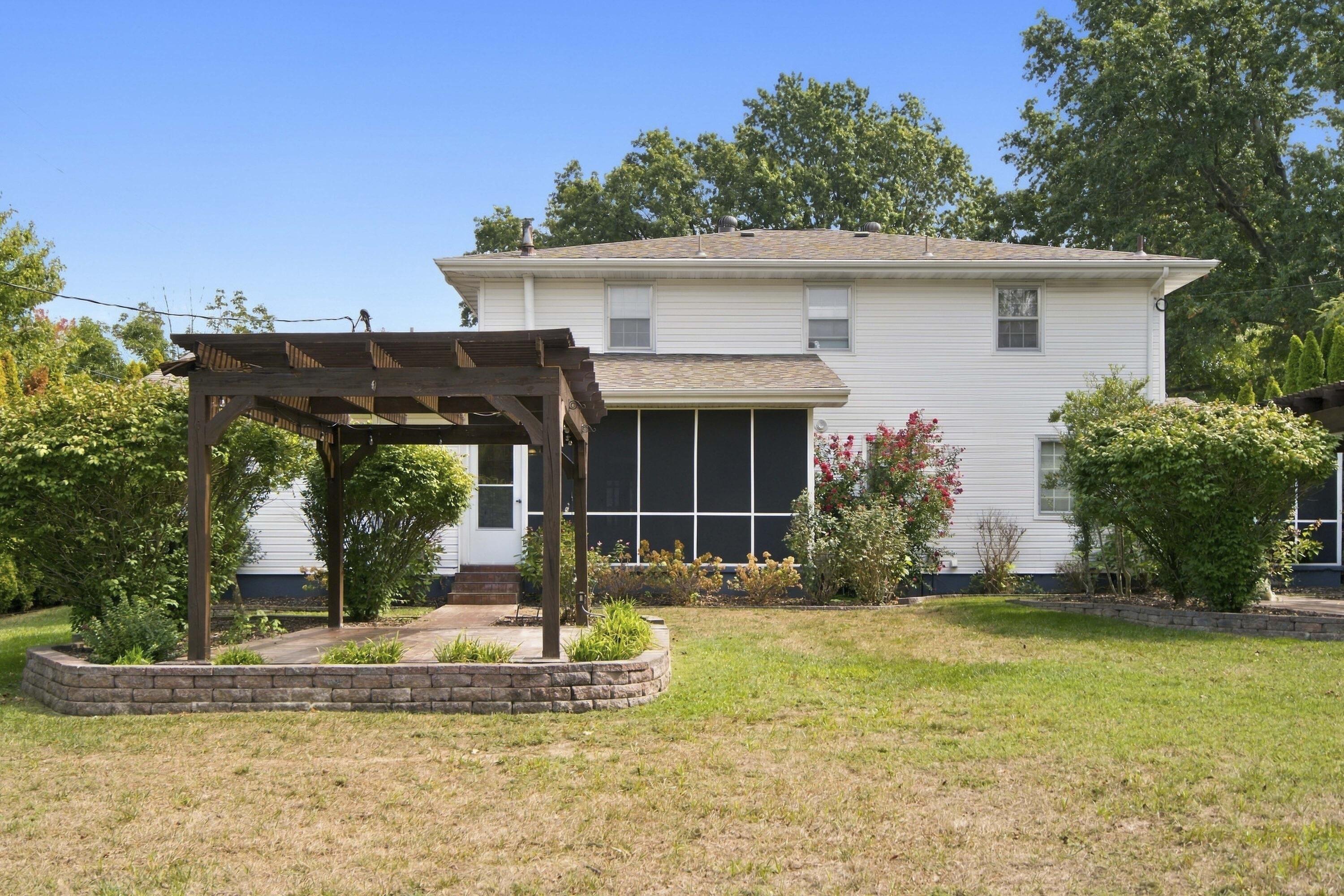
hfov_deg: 60.3
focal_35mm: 31
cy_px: 448
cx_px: 672
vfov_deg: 42.3
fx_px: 1157
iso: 320
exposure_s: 1/250
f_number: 9
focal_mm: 31
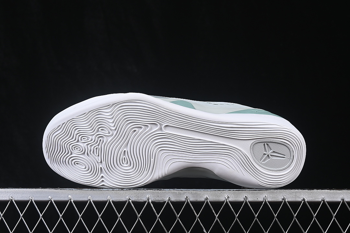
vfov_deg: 18.2
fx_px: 729
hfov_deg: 27.0
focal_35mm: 75
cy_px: 116
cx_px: 175
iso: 160
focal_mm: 50
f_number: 8
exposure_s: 1/80
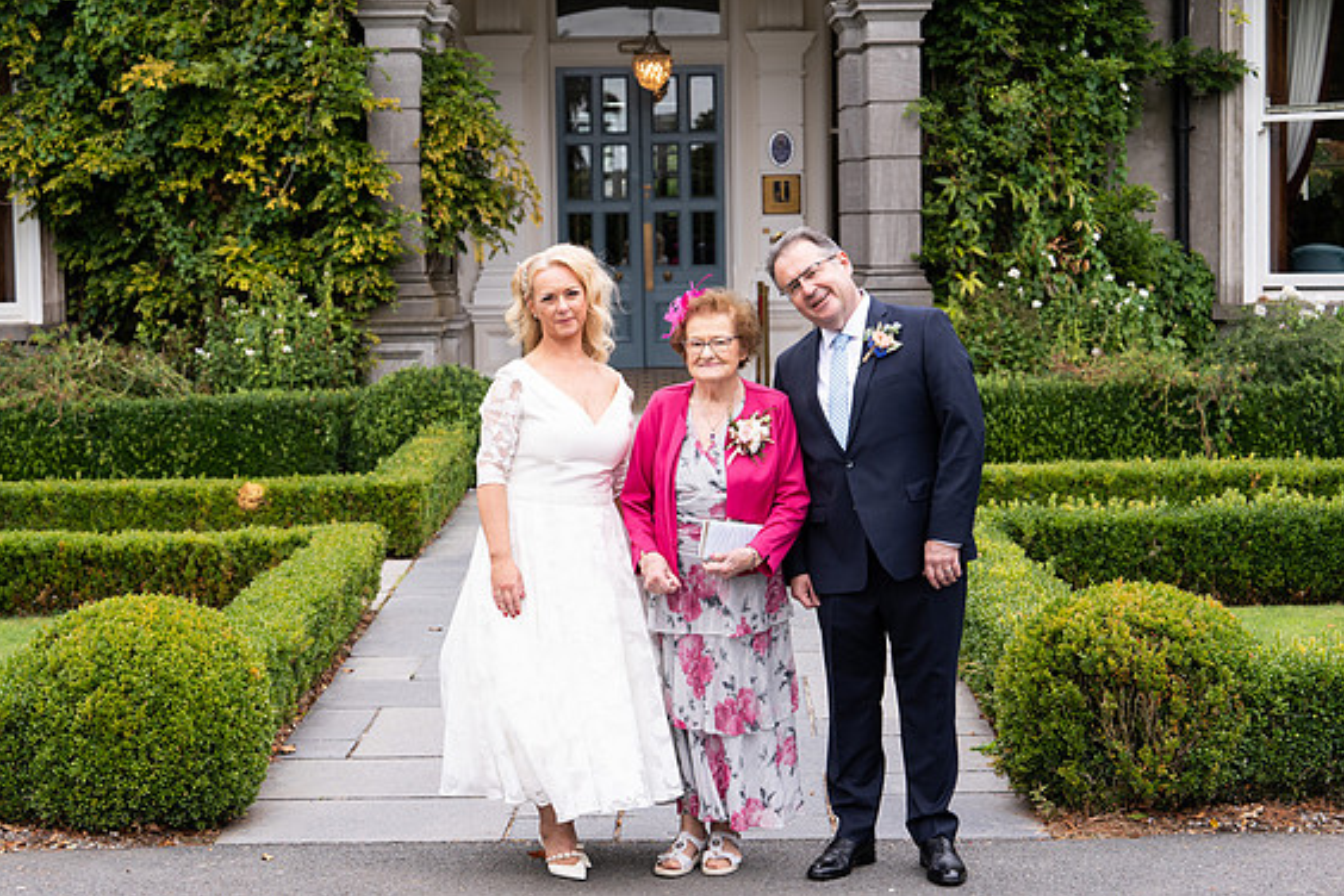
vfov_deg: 18.9
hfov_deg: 28.1
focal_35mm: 72
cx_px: 655
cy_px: 437
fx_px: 2688
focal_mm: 70
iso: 250
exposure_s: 1/200
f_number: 5.6
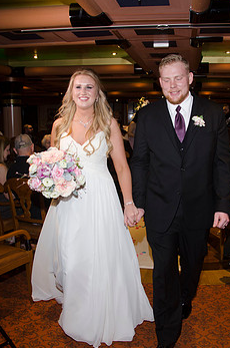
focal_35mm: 35
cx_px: 137
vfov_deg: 54.5
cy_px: 172
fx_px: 337
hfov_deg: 37.6
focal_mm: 18
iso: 400
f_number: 5.6
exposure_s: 1/60
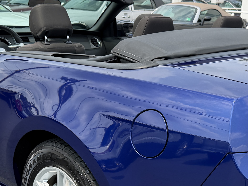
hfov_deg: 29.3
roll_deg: -3.4
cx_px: 150
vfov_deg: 22.0
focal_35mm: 66
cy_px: 141
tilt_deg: -16.2
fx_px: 473
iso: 100
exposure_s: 1/2299
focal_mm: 6.76
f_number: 1.78
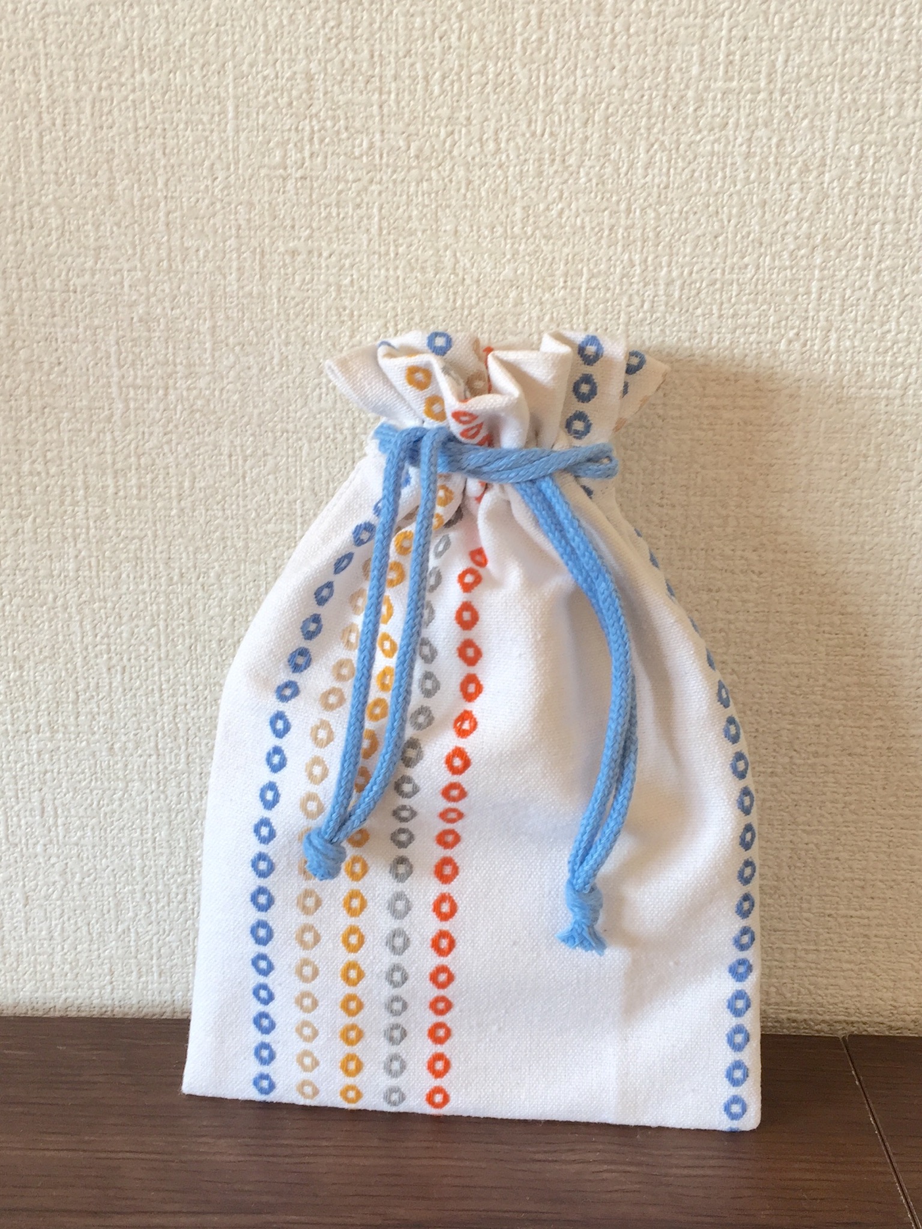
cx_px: 461
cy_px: 614
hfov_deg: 48.2
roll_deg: -1.7
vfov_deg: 61.7
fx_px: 1030
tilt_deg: -17.2
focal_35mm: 29
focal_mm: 4.15
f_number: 2.2
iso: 32
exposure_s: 1/60
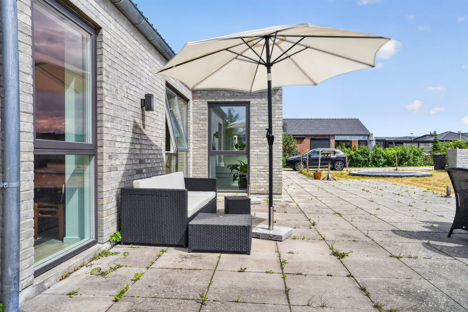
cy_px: 156
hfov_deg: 73.8
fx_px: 312
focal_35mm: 24
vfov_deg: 53.1
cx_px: 234
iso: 400
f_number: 8
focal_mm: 24
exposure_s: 1/200
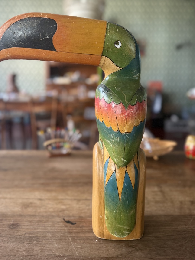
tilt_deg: -5.2
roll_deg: -0.5
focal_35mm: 30
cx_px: 85
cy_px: 98
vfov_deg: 59.2
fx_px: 225
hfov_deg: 46.7
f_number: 1.78
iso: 200
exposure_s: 1/60
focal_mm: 6.76
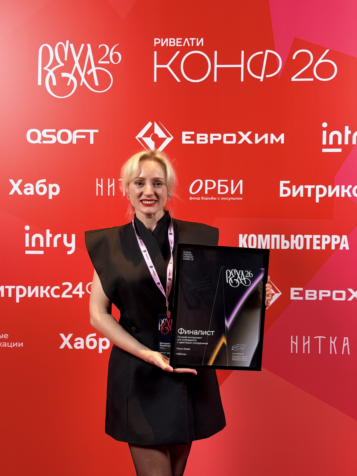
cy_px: 238
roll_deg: -1.2
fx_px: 660
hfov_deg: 30.3
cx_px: 178
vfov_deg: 39.7
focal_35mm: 48
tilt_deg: -1.0
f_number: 1.78
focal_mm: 6.76
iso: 125
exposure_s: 1/50
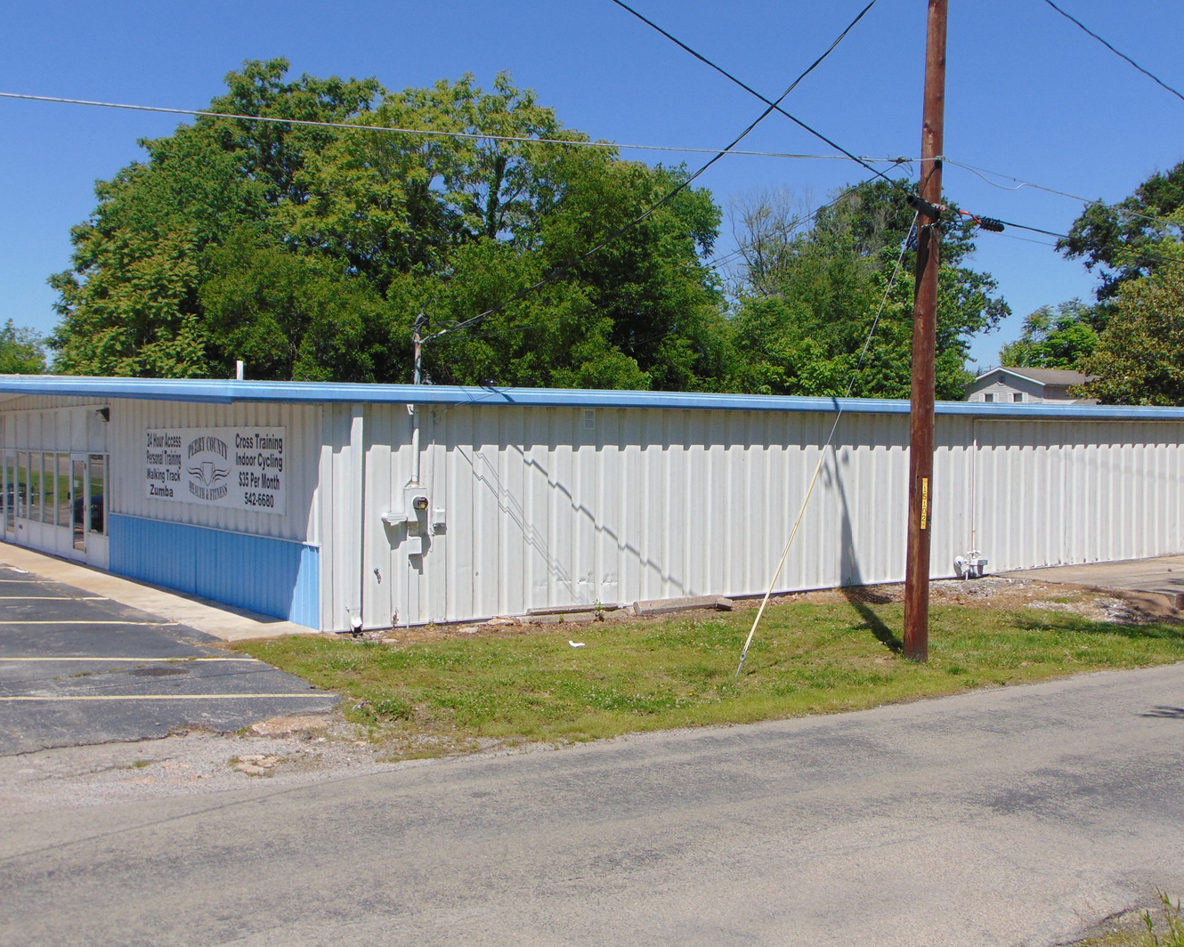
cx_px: 615
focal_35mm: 37
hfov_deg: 49.1
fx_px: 1297
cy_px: 474
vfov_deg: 40.1
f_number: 8.3
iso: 80
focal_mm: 6.3
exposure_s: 1/320
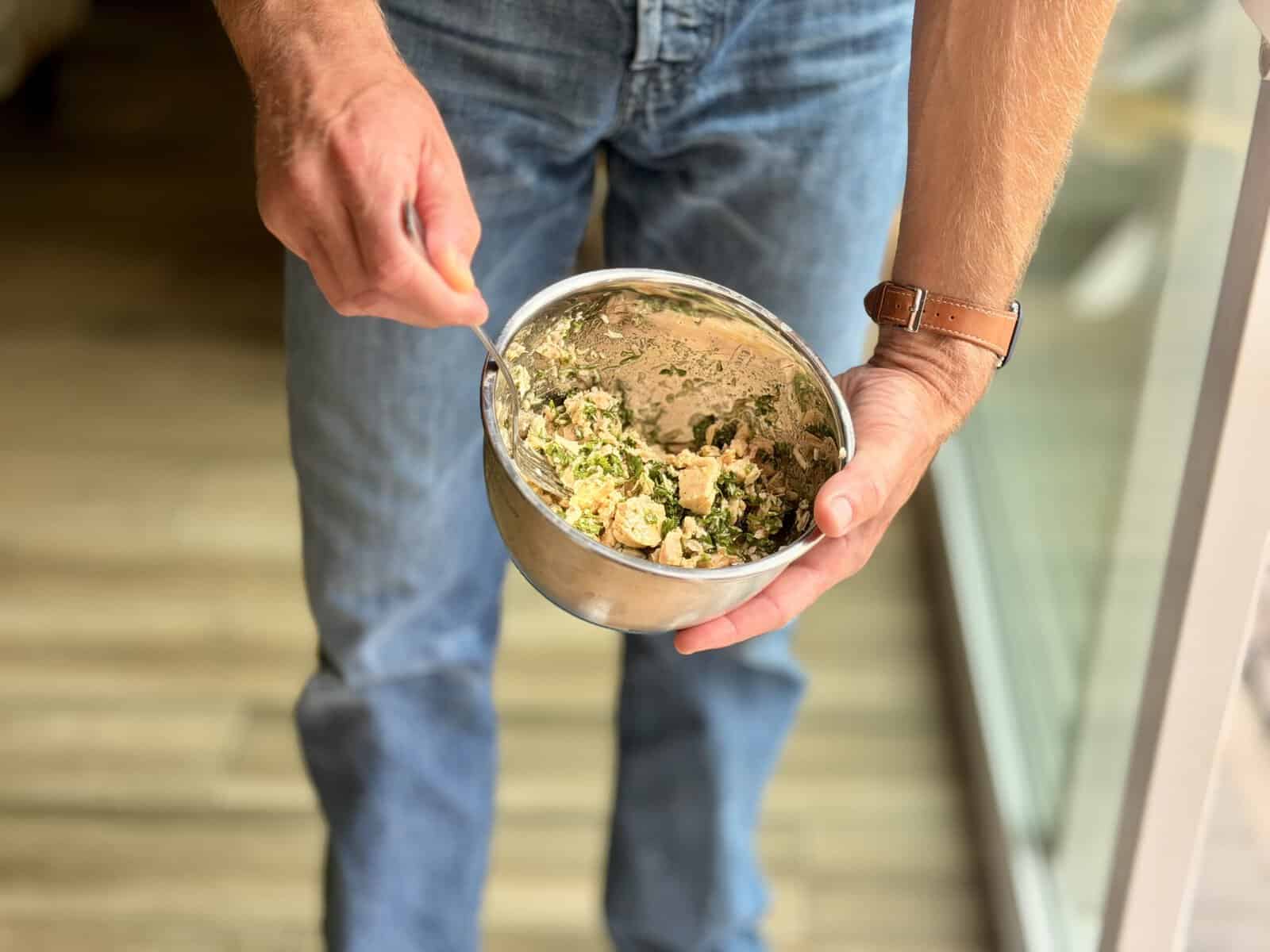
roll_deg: -0.5
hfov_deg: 39.7
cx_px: 635
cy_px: 476
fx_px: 1761
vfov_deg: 30.3
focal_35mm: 48
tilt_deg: -32.3
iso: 64
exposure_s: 1/252
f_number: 1.78
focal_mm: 6.76
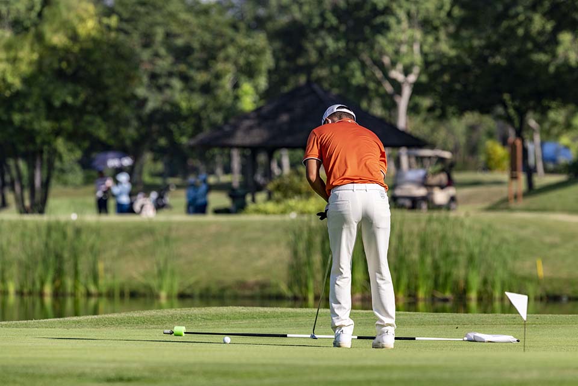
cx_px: 289
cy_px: 193
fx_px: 6422
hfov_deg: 5.2
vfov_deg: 3.4
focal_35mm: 400
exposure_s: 1/1600
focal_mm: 400
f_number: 8
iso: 450
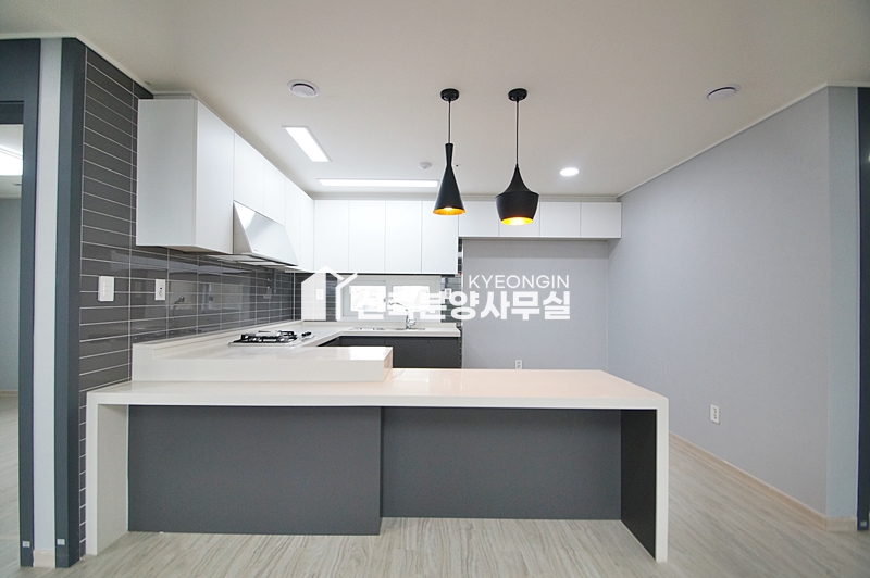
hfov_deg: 100.4
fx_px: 362
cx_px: 435
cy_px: 289
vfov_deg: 77.2
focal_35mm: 15
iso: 800
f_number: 4
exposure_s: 1/200
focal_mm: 10
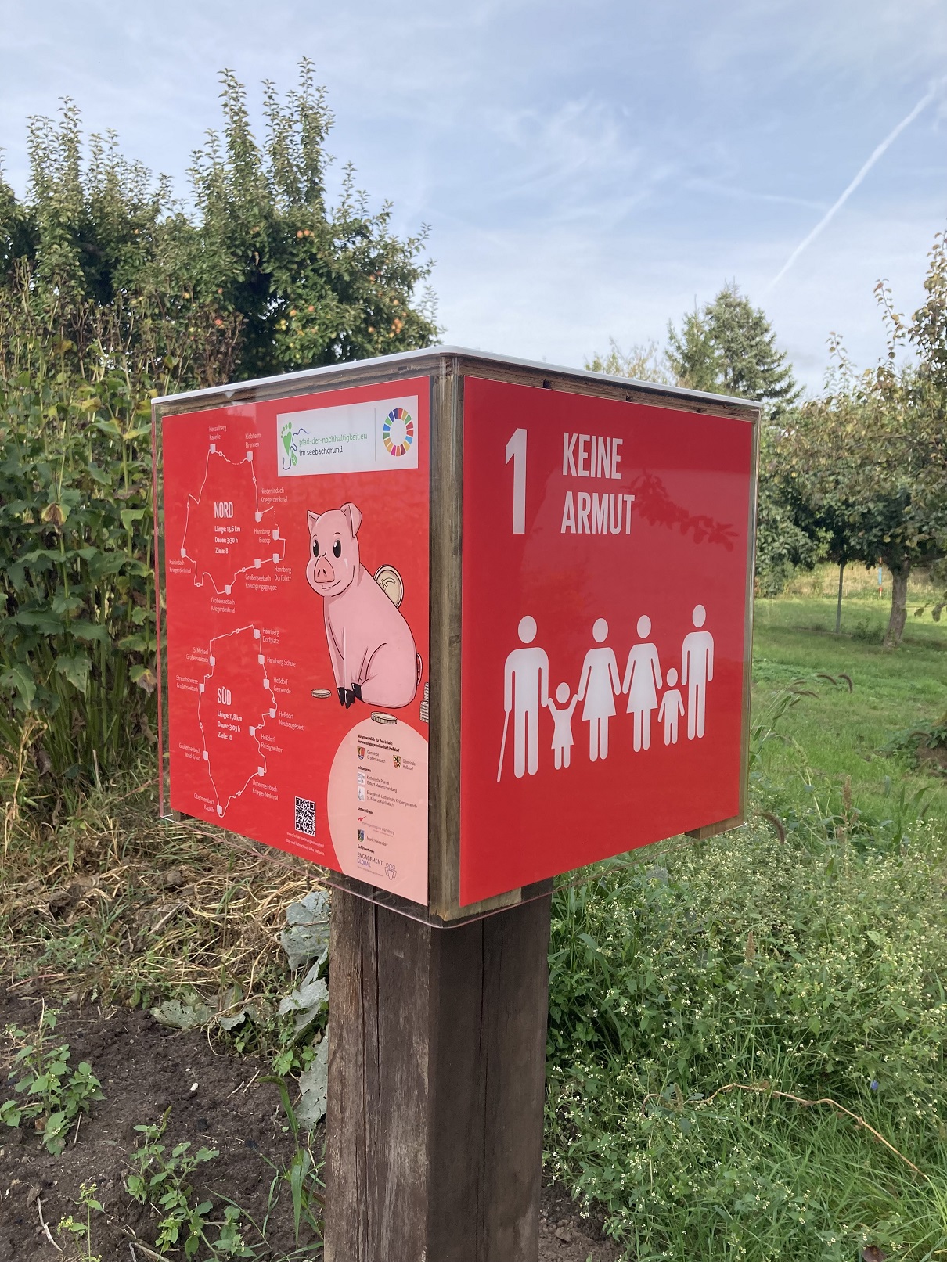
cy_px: 631
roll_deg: +1.6
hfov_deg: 49.8
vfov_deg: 63.4
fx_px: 1021
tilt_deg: -5.1
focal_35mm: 28
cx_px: 474
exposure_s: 1/695
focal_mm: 3.99
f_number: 1.8
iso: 20
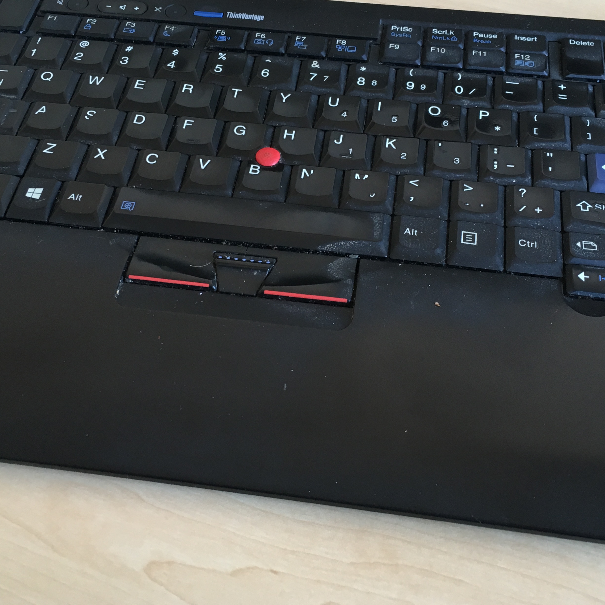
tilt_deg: -49.6
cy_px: 264
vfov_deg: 40.0
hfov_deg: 40.0
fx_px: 830
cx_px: 300
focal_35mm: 42
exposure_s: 1/33
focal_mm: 4.15
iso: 100
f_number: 2.2
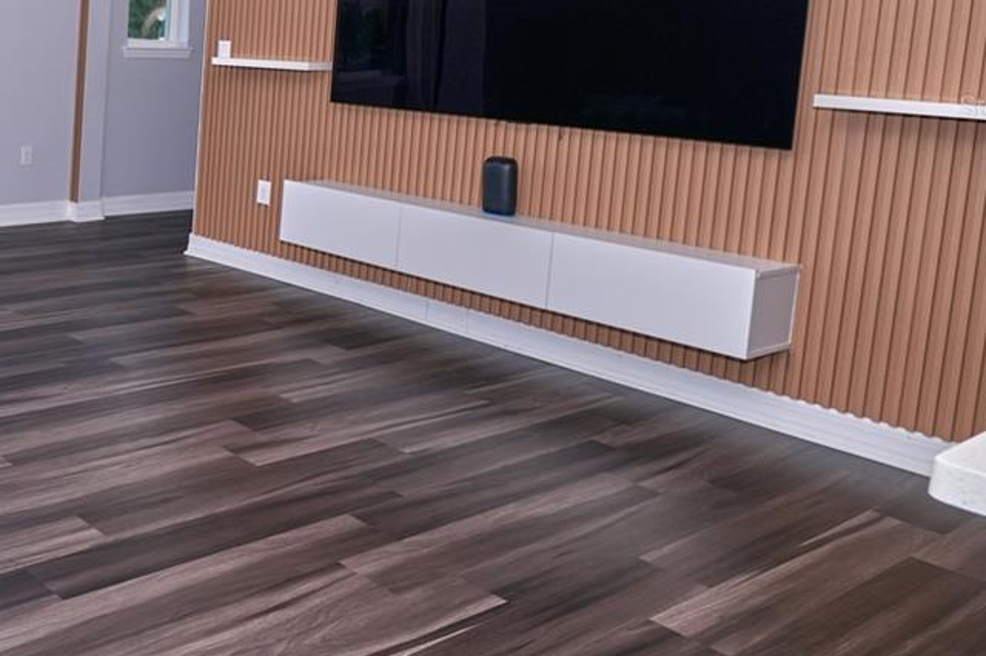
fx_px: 958
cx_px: -136
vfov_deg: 36.2
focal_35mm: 35
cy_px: 106
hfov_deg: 41.4
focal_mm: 14
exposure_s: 1/200
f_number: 4
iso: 100
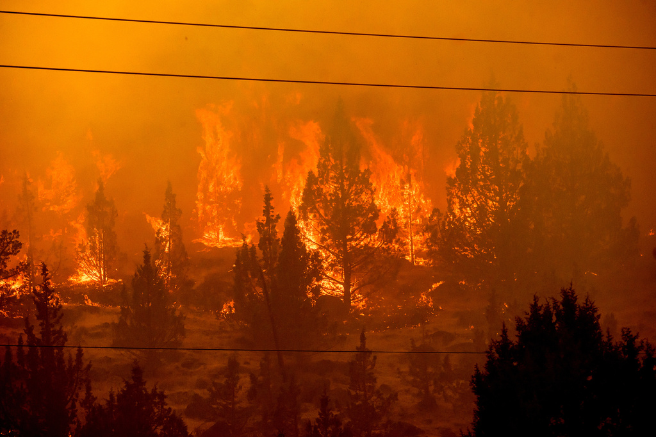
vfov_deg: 8.8
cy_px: 218
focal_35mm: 155
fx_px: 2823
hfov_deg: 13.3
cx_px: 328
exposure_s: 1/2000
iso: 1600
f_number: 4.8
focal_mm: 155
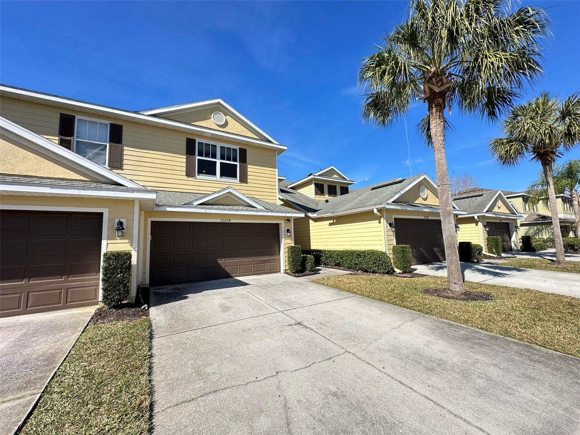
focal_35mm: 14
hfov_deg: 102.1
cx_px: 290
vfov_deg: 85.7
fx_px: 235
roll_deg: +1.4
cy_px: 218
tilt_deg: +5.6
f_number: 2.2
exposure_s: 1/1103
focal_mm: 2.22
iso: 40
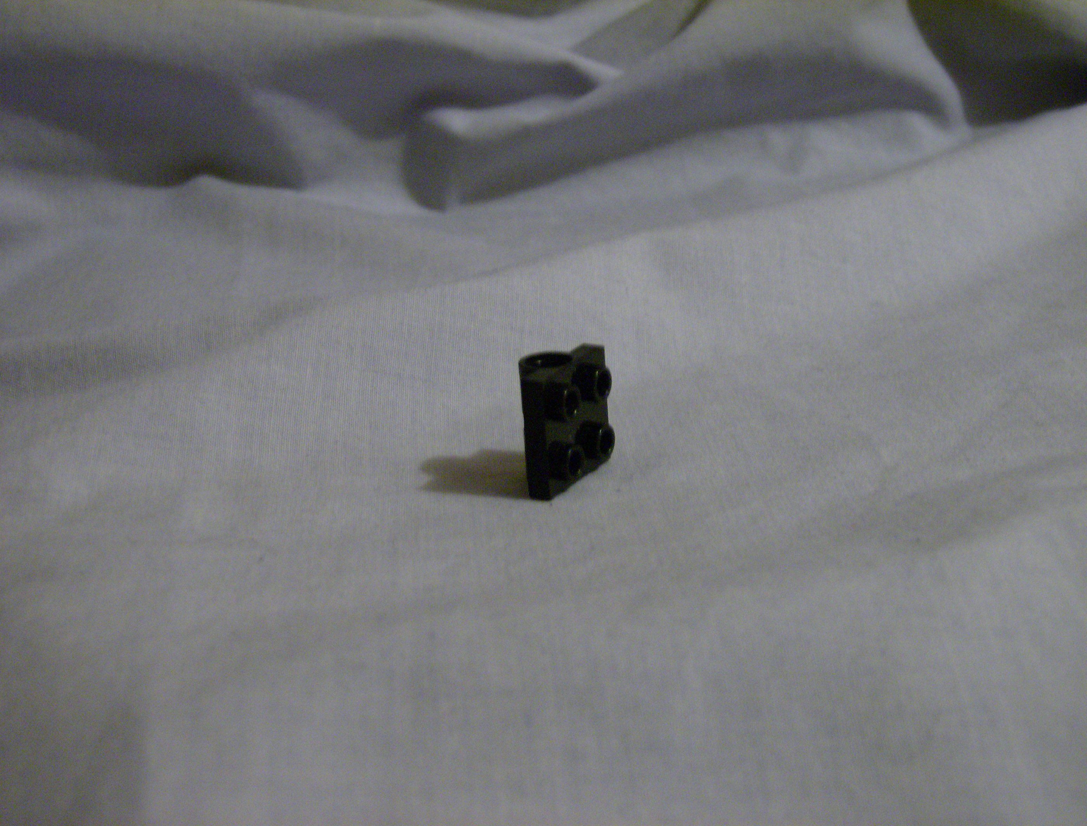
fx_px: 1767
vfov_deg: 26.3
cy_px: 413
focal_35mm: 56
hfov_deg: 34.2
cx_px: 544
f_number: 3.4
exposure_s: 1/11.5
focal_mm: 9.3
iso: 200
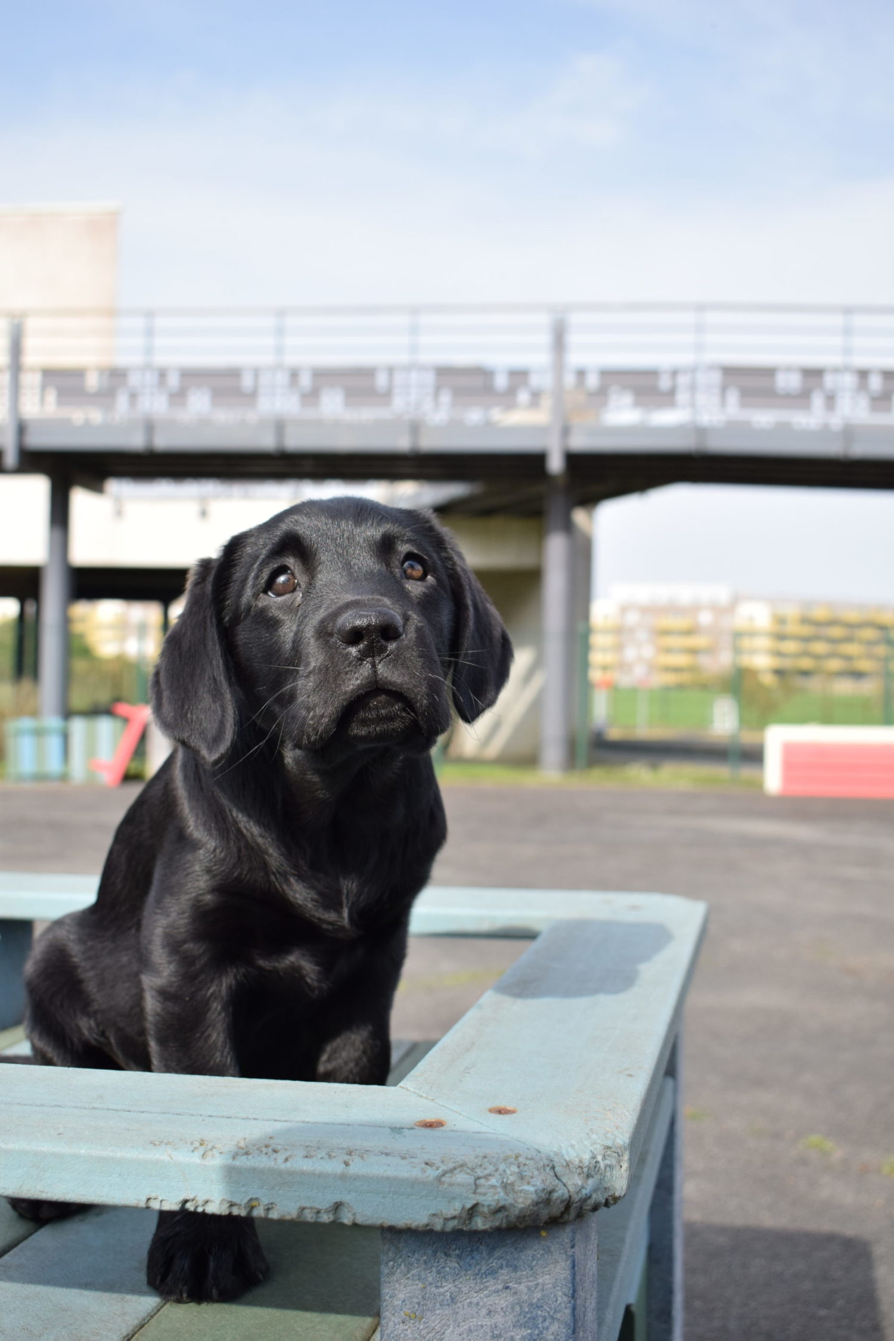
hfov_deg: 34.2
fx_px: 1453
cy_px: 670
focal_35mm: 39
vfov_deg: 49.6
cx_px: 447
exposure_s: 1/1250
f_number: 5.6
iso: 400
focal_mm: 26
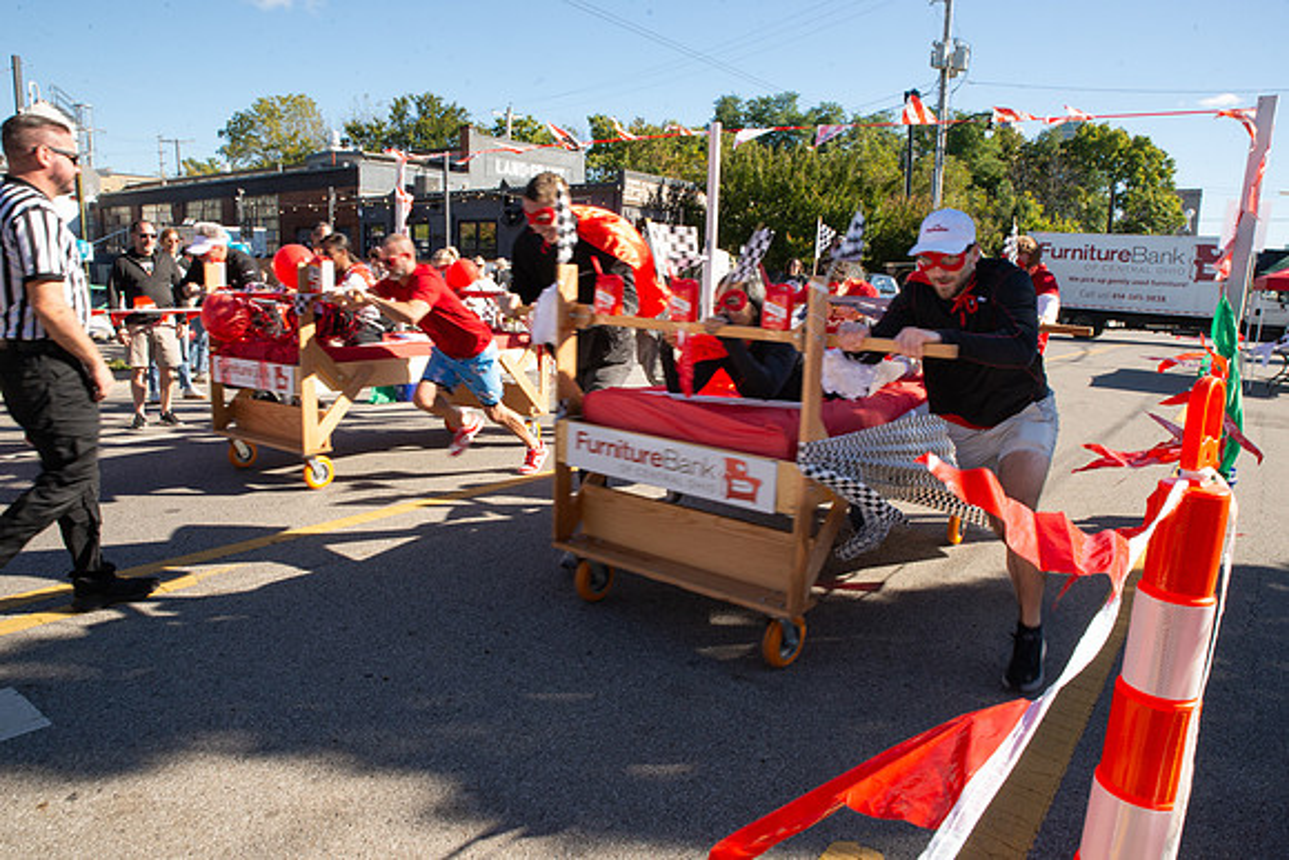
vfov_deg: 53.2
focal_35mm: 24
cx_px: 644
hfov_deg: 73.7
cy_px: 430
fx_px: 859
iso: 800
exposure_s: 1/125
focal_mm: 24
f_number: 18
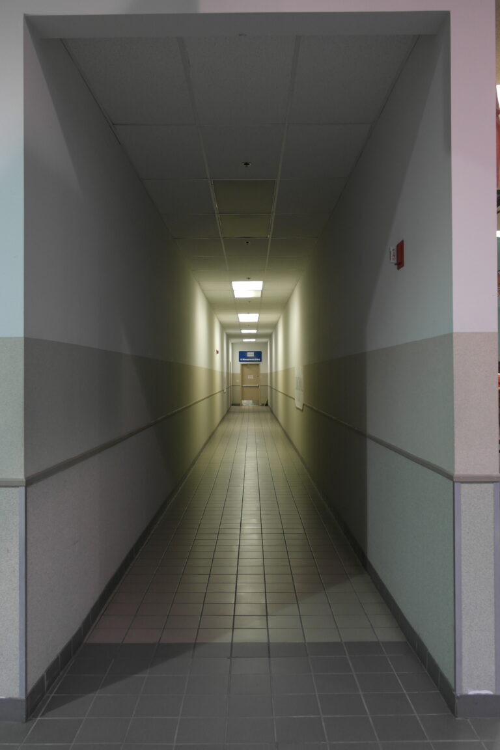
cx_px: 250
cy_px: 375
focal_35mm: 30
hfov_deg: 43.6
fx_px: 625
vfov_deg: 61.9
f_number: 3.5
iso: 400
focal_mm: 20
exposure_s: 1/40
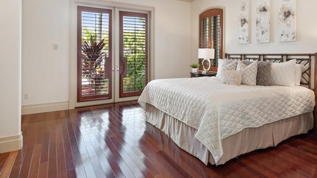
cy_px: 52
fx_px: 202
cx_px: 179
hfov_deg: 76.0
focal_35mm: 24
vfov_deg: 46.5
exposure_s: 1/5
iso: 250
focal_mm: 16
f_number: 8
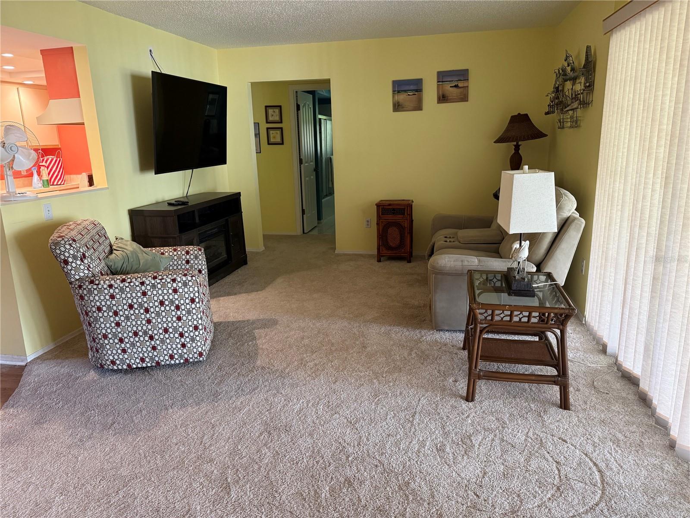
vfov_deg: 56.8
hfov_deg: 71.6
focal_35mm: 24
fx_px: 478
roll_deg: +1.1
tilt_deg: -13.2
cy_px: 259
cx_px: 345
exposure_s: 1/60
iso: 400
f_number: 1.78
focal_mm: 6.76
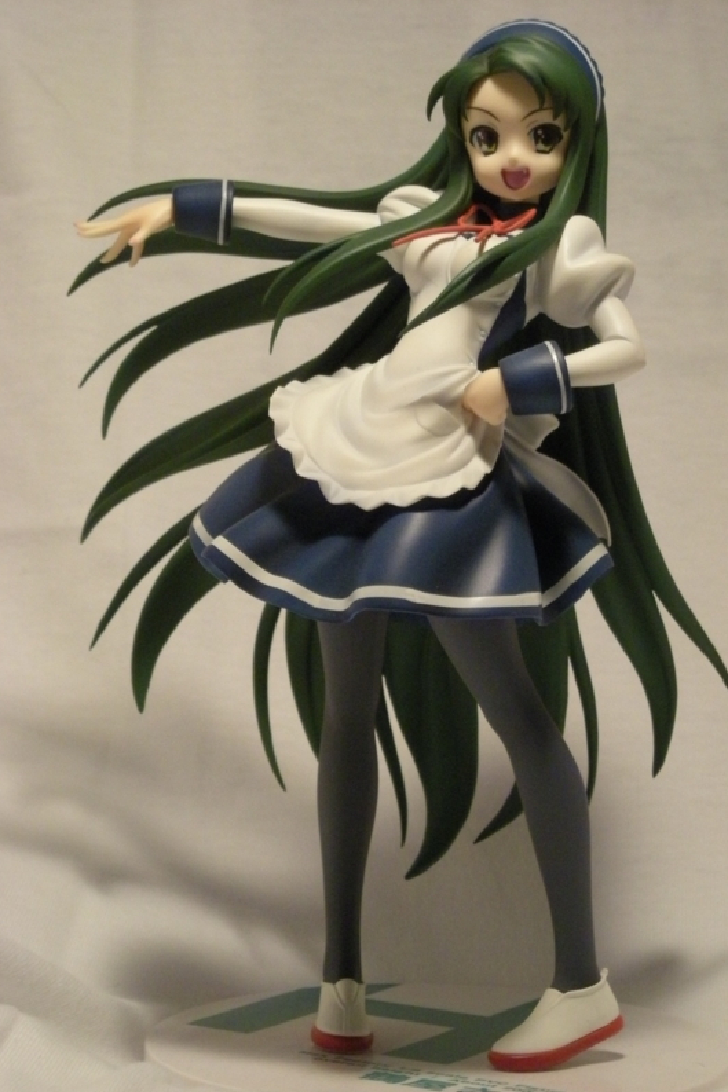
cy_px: 547
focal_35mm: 110
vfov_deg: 18.6
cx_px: 400
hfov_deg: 12.4
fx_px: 3338
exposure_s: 1/33
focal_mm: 17.1
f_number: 4.7
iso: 400
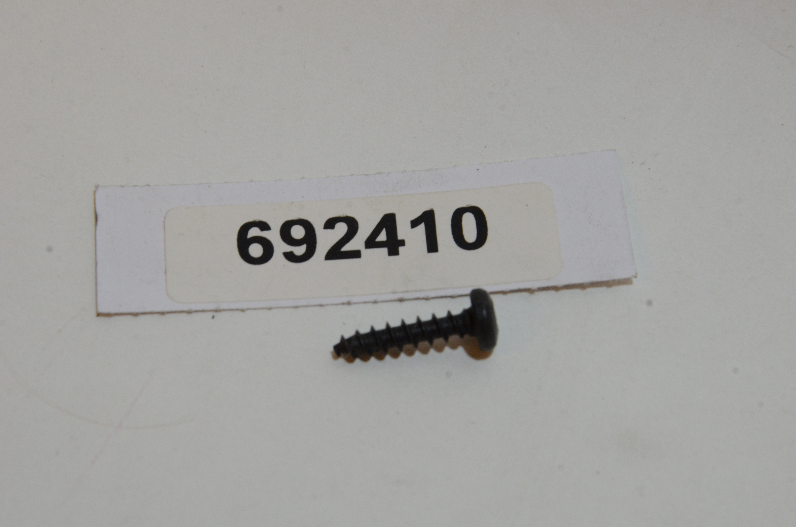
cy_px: 264
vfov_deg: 8.7
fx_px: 3475
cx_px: 398
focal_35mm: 158
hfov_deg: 13.1
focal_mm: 105
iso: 1000
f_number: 18
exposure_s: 1/50
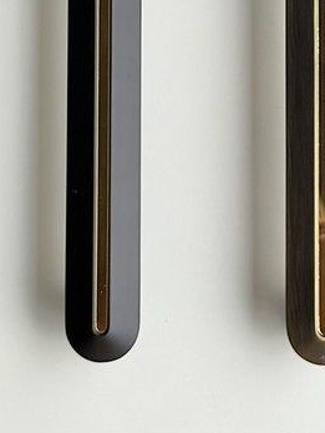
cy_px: -71
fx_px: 1728
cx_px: 213
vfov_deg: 13.9
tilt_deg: -84.2
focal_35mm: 138
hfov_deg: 10.7
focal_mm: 6.76
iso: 80
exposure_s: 1/121
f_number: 1.78
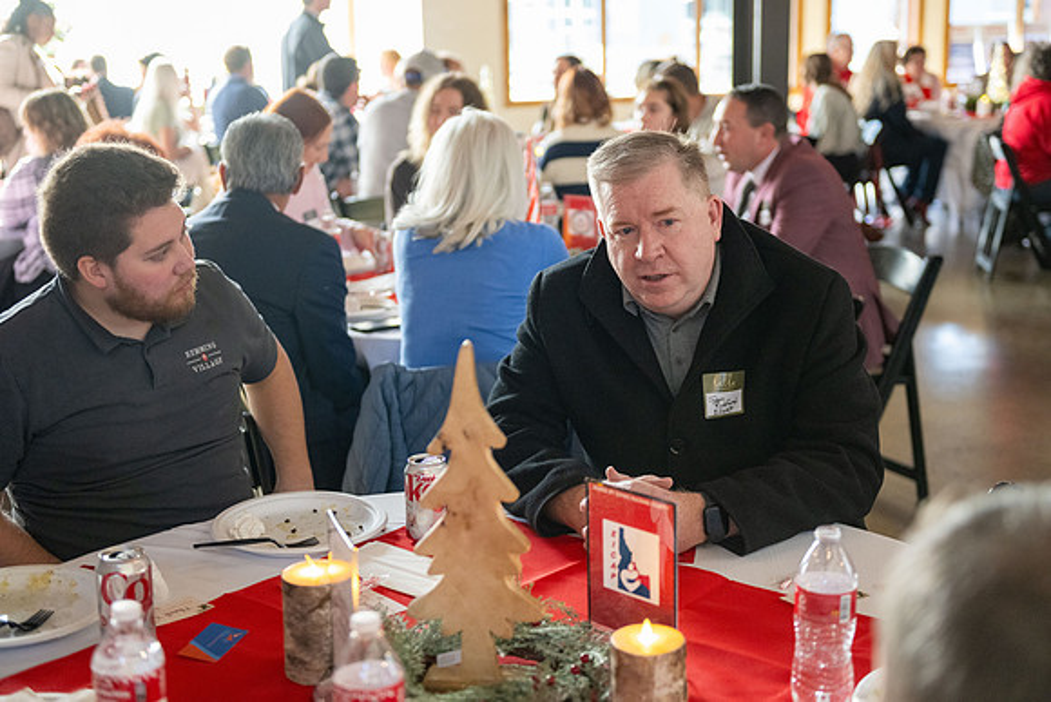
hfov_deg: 39.6
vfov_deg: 27.0
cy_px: 351
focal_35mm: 50
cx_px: 526
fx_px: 1460
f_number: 2.8
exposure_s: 1/320
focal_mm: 50
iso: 2500
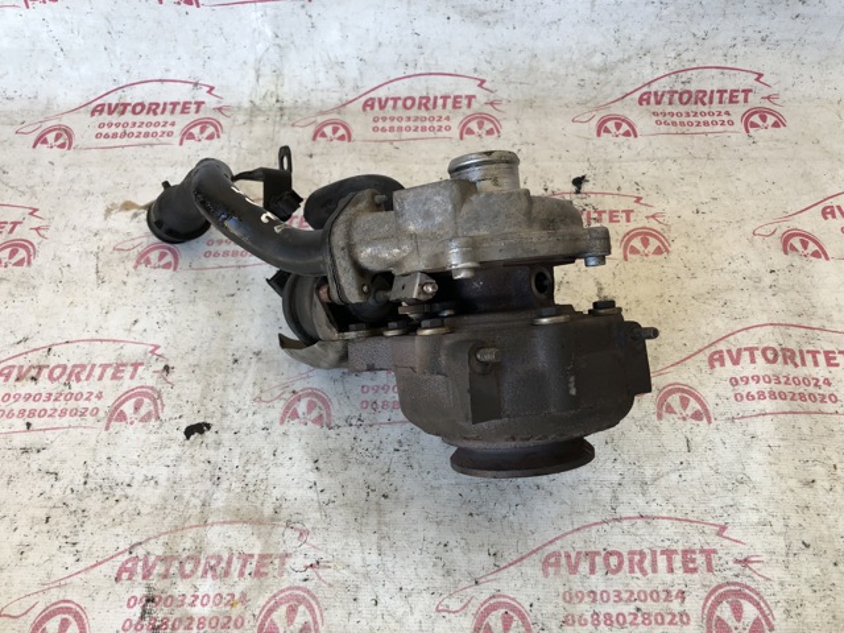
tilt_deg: -56.0
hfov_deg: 63.4
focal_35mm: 28
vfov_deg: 49.7
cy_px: 316
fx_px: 683
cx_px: 422
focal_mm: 4
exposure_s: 1/120
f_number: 1.8
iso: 50
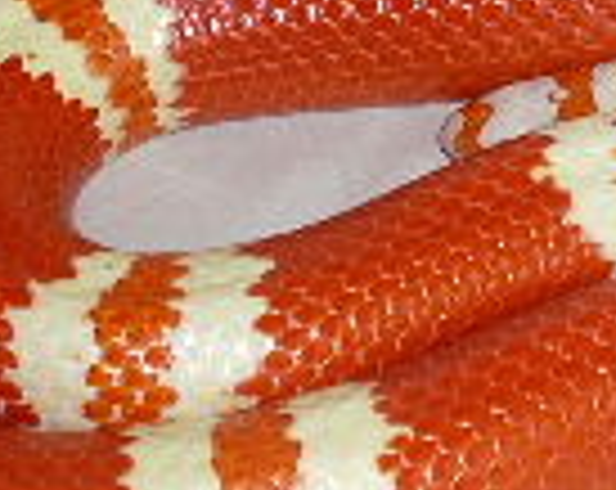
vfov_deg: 9.6
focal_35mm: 160
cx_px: 656
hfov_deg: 11.9
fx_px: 2911
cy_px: 315
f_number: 2.8
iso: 80
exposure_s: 1/30
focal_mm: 5.2
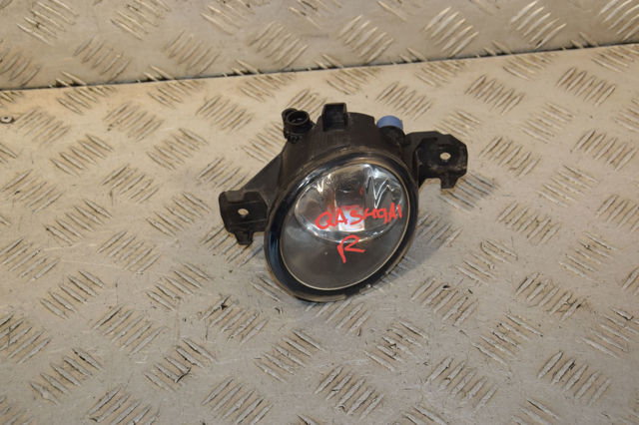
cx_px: 320
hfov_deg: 28.1
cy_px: 212
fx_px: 1277
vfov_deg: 18.9
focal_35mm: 72
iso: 800
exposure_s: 1/200
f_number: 8
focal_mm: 48
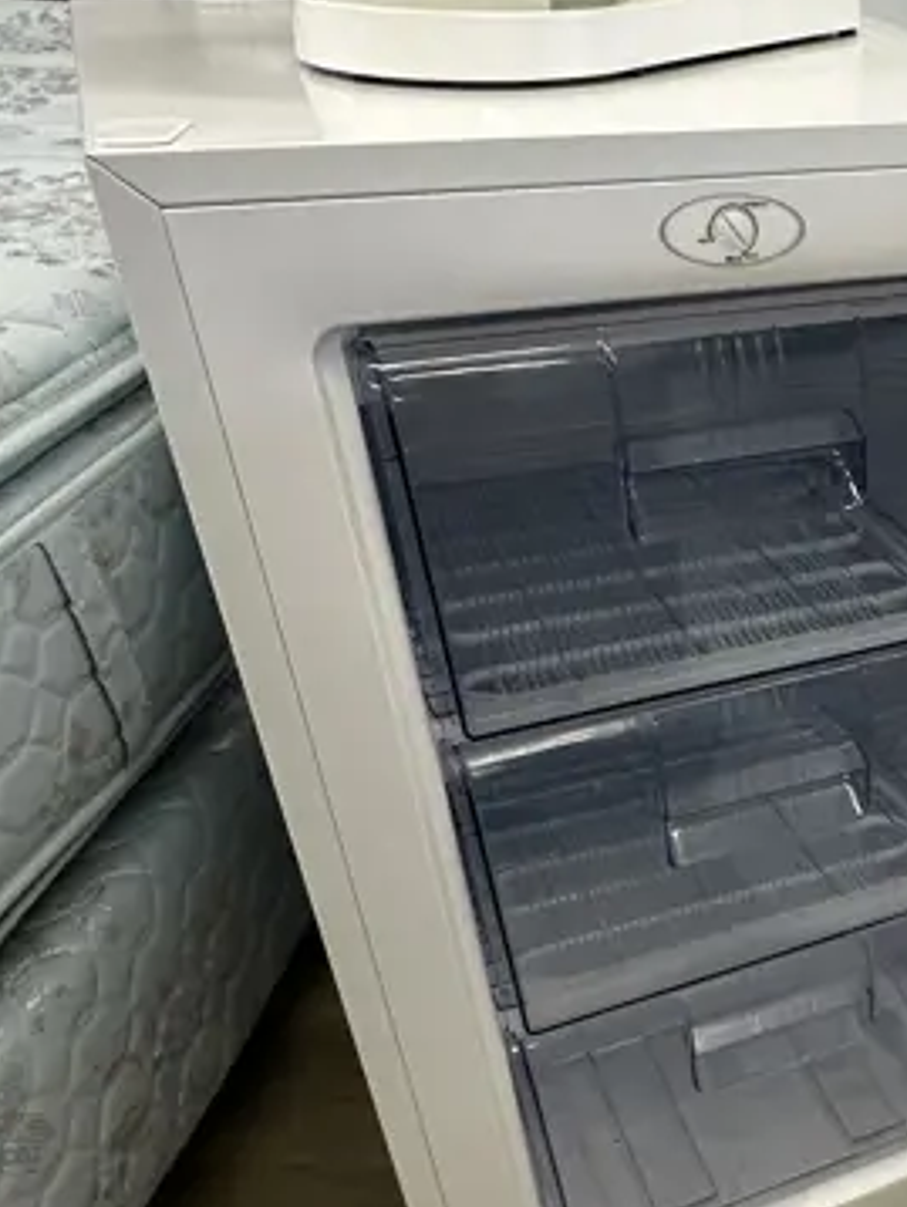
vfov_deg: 46.2
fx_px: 1396
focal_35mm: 40
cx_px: 1042
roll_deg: -4.3
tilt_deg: -35.8
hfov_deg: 31.2
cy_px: 782
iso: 160
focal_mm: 2.22
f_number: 2.2
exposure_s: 1/100
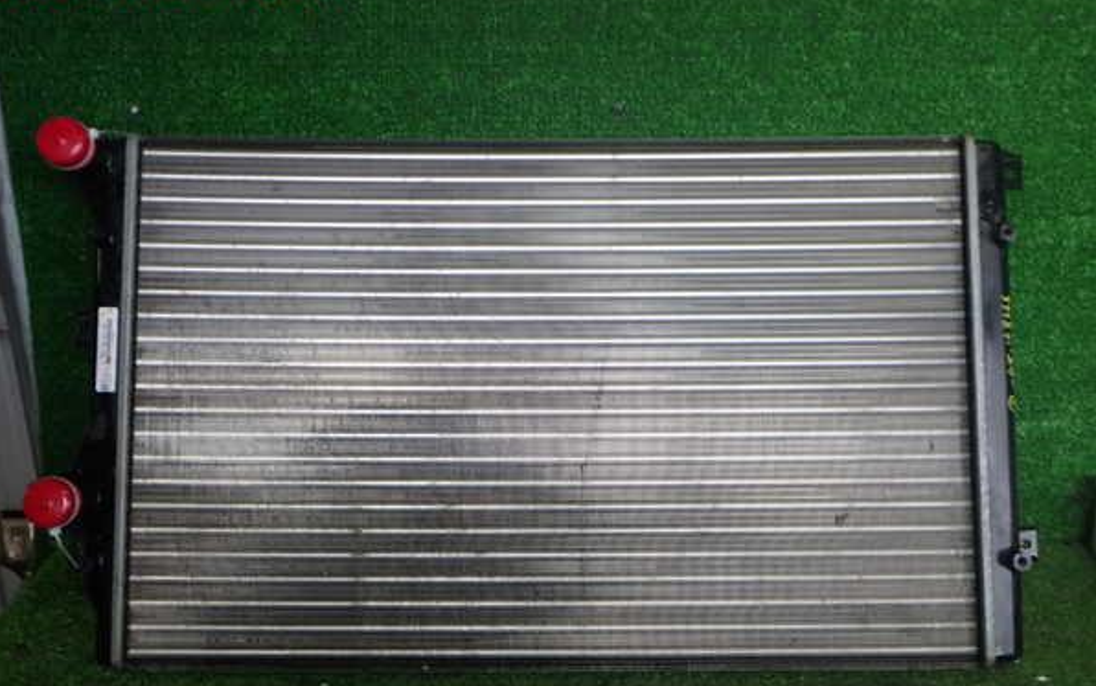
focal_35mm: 32
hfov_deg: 59.6
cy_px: 368
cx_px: 546
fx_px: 956
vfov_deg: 39.4
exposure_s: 1/125
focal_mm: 5.4
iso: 160
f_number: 2.3
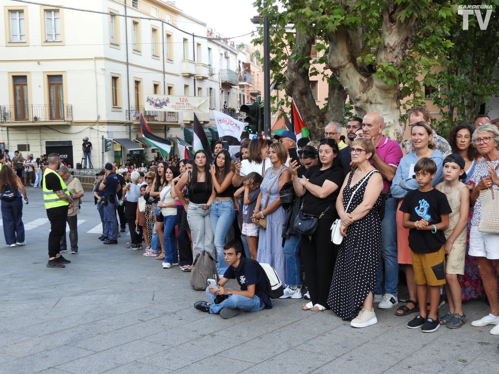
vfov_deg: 32.2
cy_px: 187
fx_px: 649
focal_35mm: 45
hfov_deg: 42.1
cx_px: 250
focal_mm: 8.1
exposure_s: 1/30
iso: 100
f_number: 4
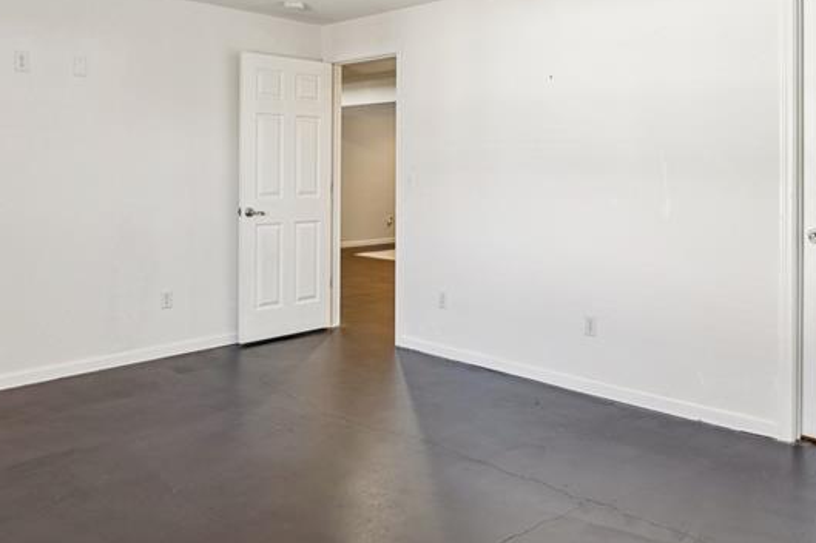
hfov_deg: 59.9
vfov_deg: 41.4
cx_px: 444
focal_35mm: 31
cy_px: 170
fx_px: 707
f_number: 13
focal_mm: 16.1
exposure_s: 1/2
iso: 100
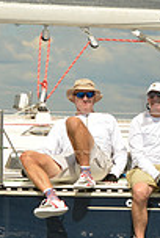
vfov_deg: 5.7
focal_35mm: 362
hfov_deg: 3.8
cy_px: 189
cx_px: 58
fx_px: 2402
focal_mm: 95
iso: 200
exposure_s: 1/1000
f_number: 7.1
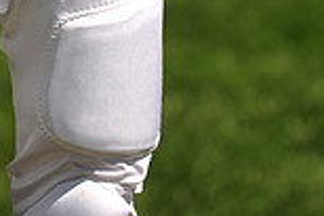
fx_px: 6090
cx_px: -13
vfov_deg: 2.0
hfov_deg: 3.0
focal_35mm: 676
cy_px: -323
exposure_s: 1/1250
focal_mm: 180
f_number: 5
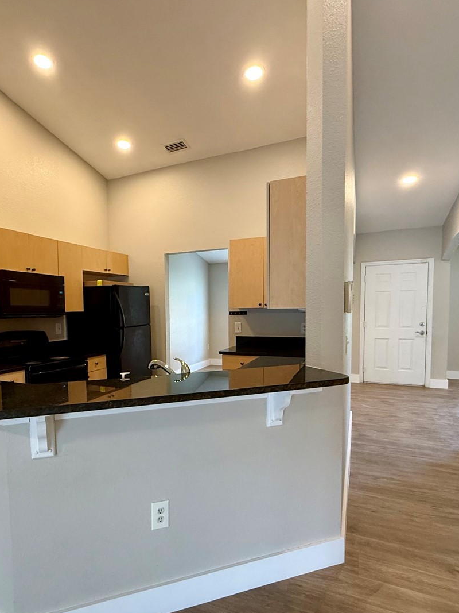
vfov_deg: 78.8
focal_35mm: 21
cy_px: 332
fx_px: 371
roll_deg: +0.7
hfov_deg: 62.7
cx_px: 178
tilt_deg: -3.7
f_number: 2.2
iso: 320
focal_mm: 2.22
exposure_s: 1/60
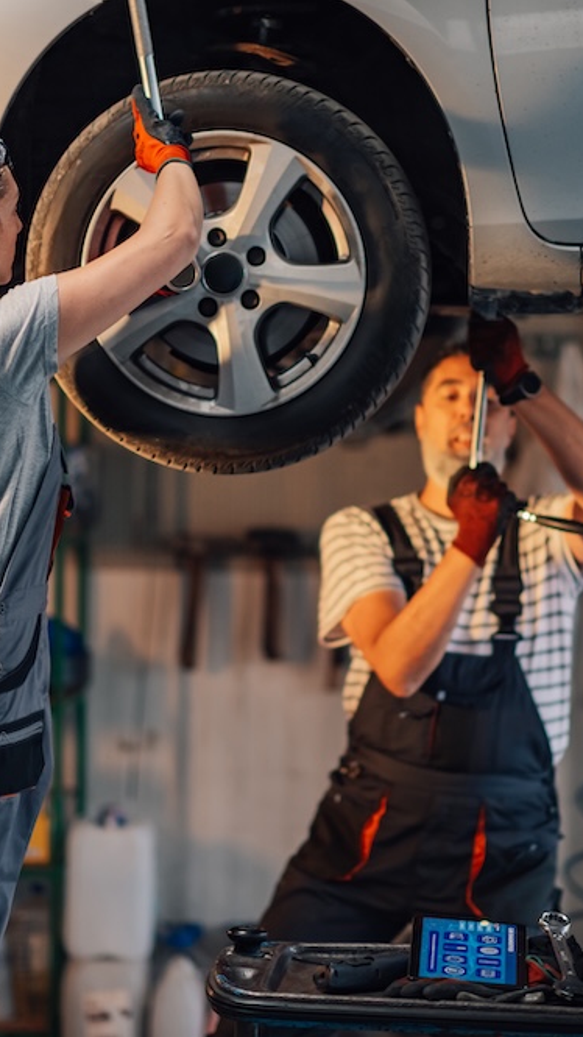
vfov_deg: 16.0
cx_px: 348
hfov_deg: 9.0
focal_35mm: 134
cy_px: 518
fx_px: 3683
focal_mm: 85
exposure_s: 1/400
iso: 500
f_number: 1.4
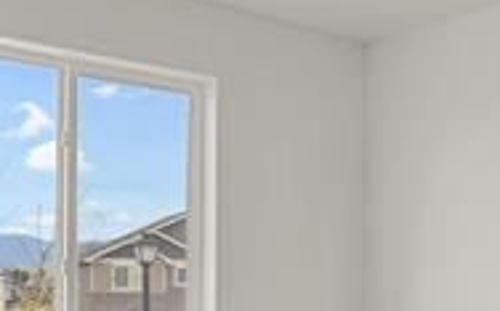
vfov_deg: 21.4
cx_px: 447
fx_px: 803
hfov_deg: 32.9
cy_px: 282
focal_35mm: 59
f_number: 8
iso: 250
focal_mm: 17
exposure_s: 1/3
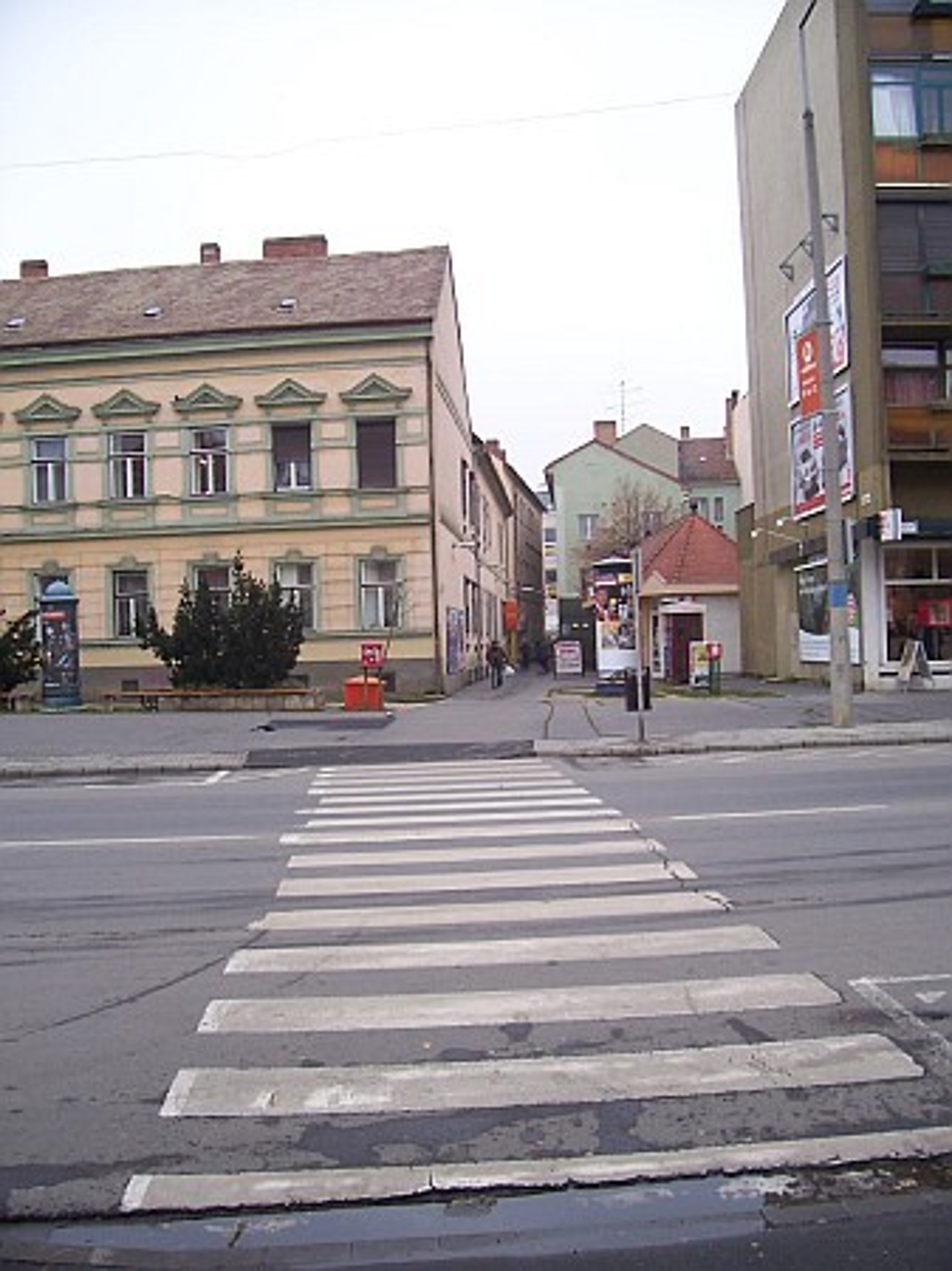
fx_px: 1248
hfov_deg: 41.8
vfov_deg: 54.0
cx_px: 476
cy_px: 636
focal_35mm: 34
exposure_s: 1/250
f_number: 2.7
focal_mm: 5.6
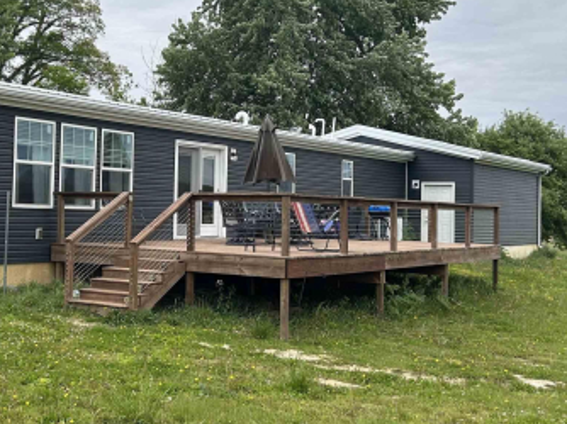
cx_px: 155
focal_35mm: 52
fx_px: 851
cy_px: 183
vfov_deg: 28.0
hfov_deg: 36.2
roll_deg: -0.1
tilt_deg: +1.3
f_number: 1.5
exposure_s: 1/3571
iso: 50
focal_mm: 5.7
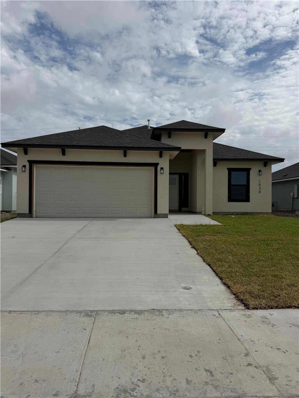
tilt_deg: +0.2
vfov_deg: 71.6
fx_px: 276
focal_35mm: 24
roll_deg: -1.3
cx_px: 150
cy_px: 199
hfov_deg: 56.8
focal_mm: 6.76
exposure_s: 1/11905
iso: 80
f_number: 1.78
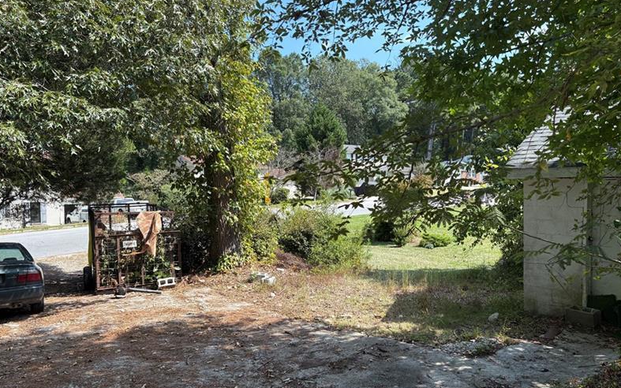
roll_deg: +0.4
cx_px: 309
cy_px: 195
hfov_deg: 66.5
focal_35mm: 28
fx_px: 474
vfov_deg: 44.5
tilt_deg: -3.0
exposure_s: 1/873
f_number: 1.6
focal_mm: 5.96
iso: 50
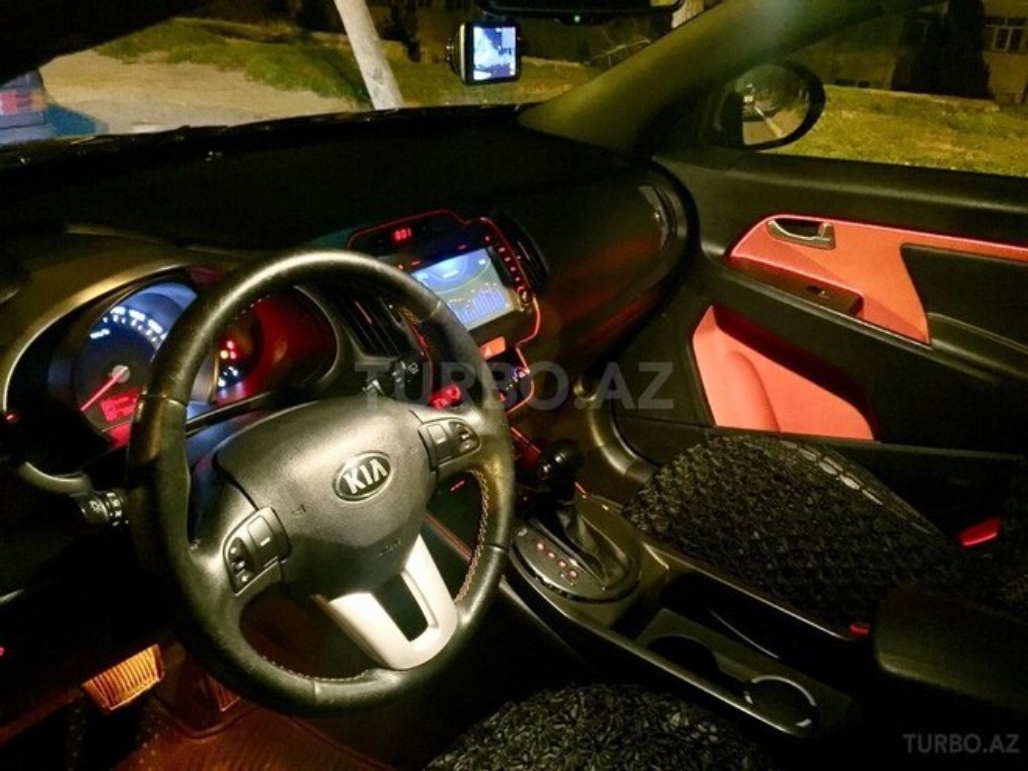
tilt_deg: -29.2
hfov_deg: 61.7
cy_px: 386
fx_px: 861
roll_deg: -0.8
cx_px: 514
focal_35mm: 29
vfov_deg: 48.2
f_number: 2.2
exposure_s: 1/17
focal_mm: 4.15
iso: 1600
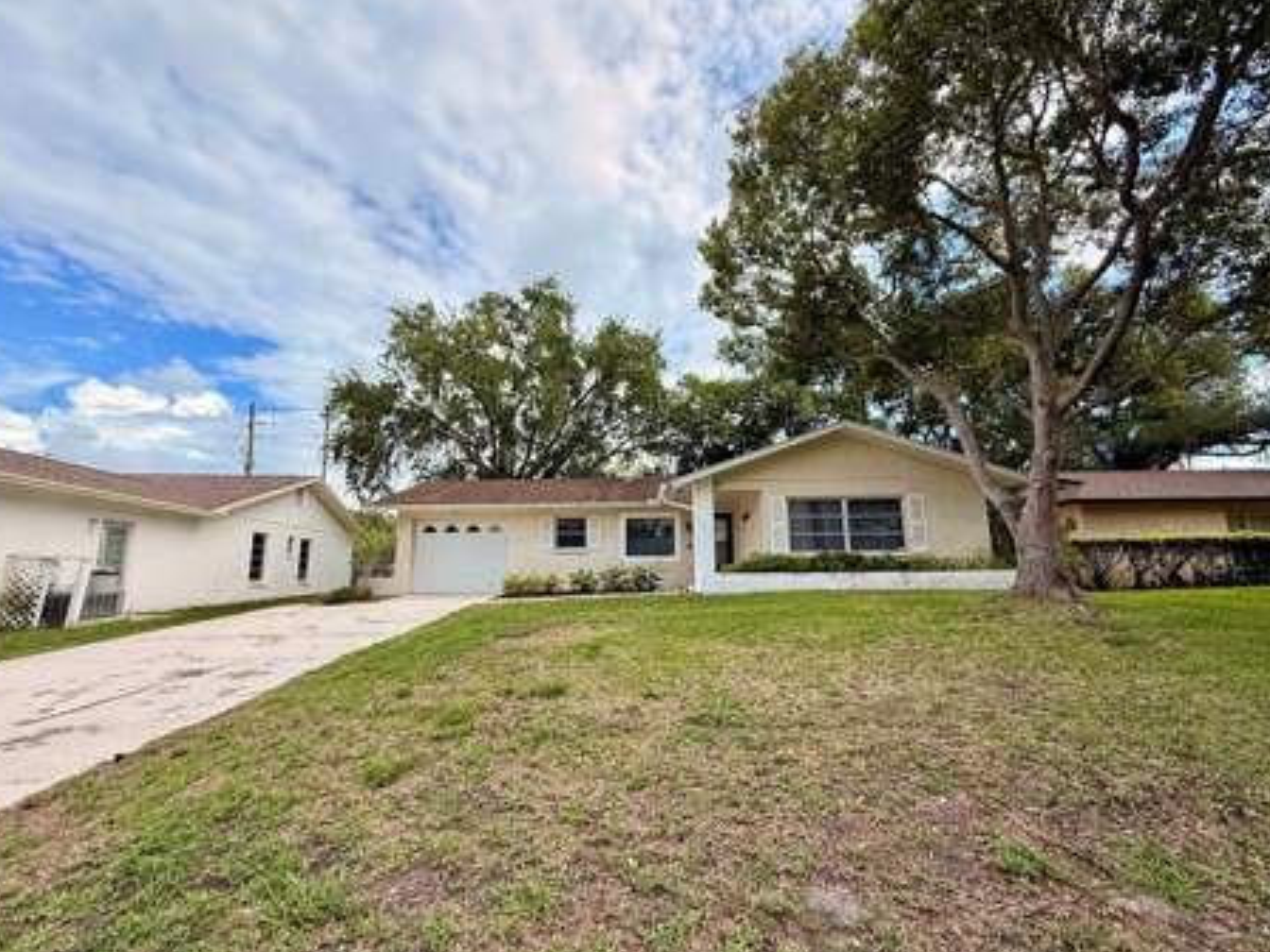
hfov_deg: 98.2
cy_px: 484
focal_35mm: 15
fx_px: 550
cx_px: 641
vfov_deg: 81.7
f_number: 2.2
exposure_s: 1/914
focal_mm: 2.22
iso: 50
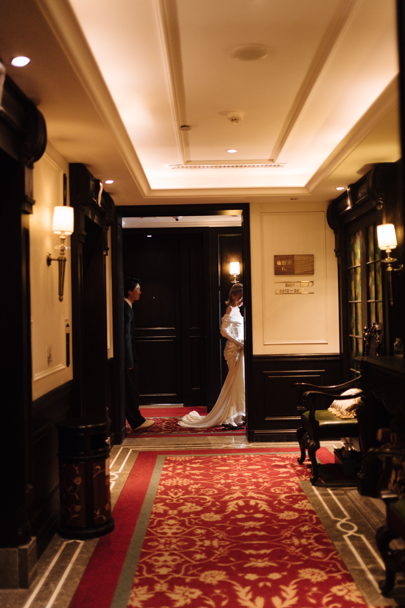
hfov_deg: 37.8
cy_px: 304
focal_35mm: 35
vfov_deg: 54.4
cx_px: 202
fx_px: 591
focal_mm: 35
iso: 2000
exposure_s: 1/200
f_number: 1.4
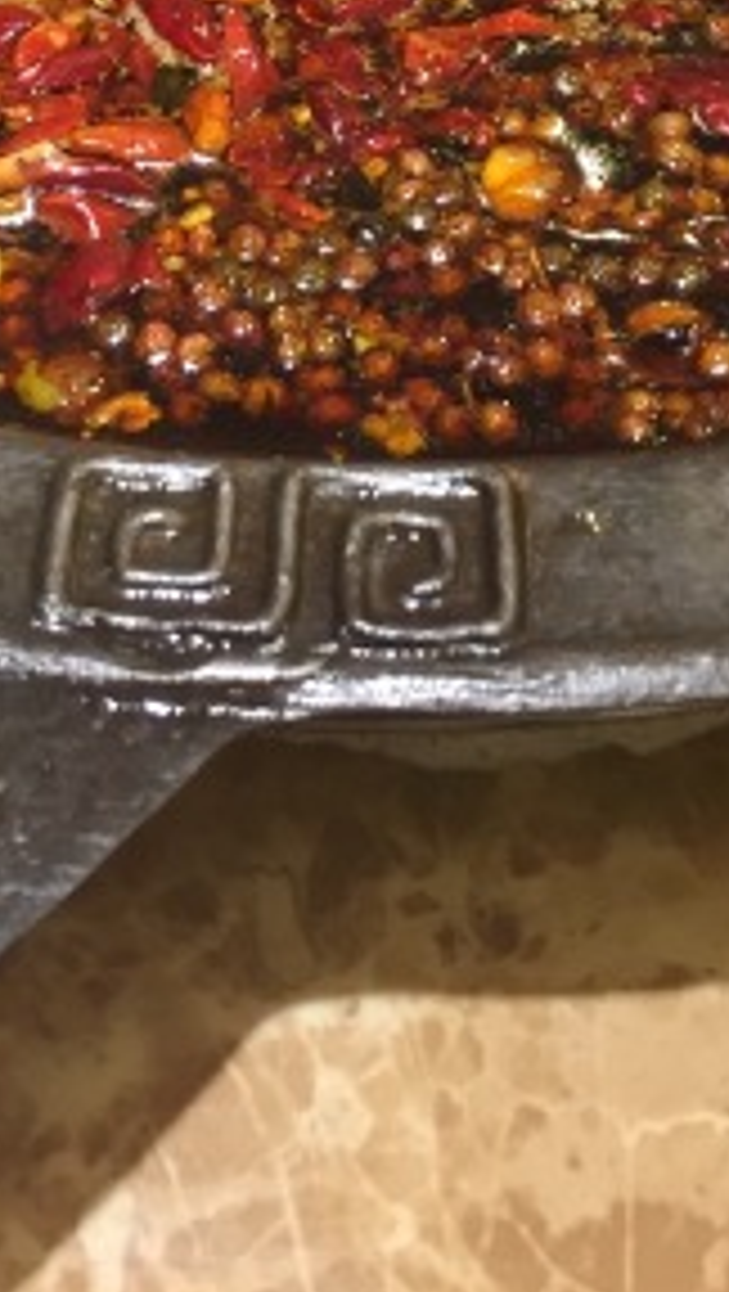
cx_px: 353
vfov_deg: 24.8
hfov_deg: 15.7
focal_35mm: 77
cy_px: -266
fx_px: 2639
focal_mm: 4.15
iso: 80
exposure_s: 1/33
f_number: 2.2
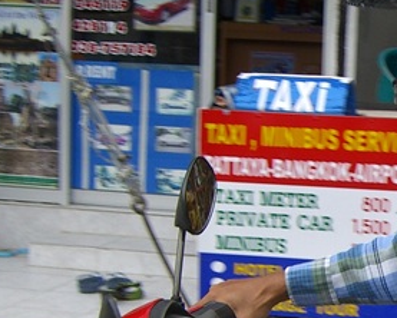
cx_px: 512
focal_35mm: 137
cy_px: 242
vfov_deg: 11.3
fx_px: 1611
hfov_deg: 13.6
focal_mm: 7.9
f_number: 4
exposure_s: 1/200
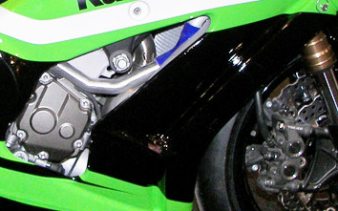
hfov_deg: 21.4
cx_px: 137
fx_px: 893
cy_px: 4
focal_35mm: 97
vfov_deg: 13.3
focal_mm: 6
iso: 100
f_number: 2.8
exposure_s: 1/30
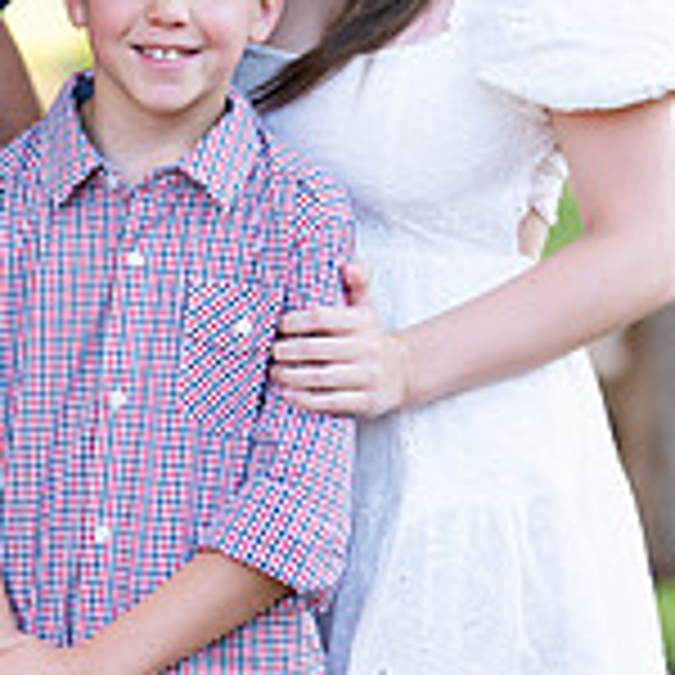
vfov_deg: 9.0
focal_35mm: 195
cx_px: 131
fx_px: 4302
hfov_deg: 9.0
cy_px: 149
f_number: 1.2
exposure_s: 1/1000
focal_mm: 50
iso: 200
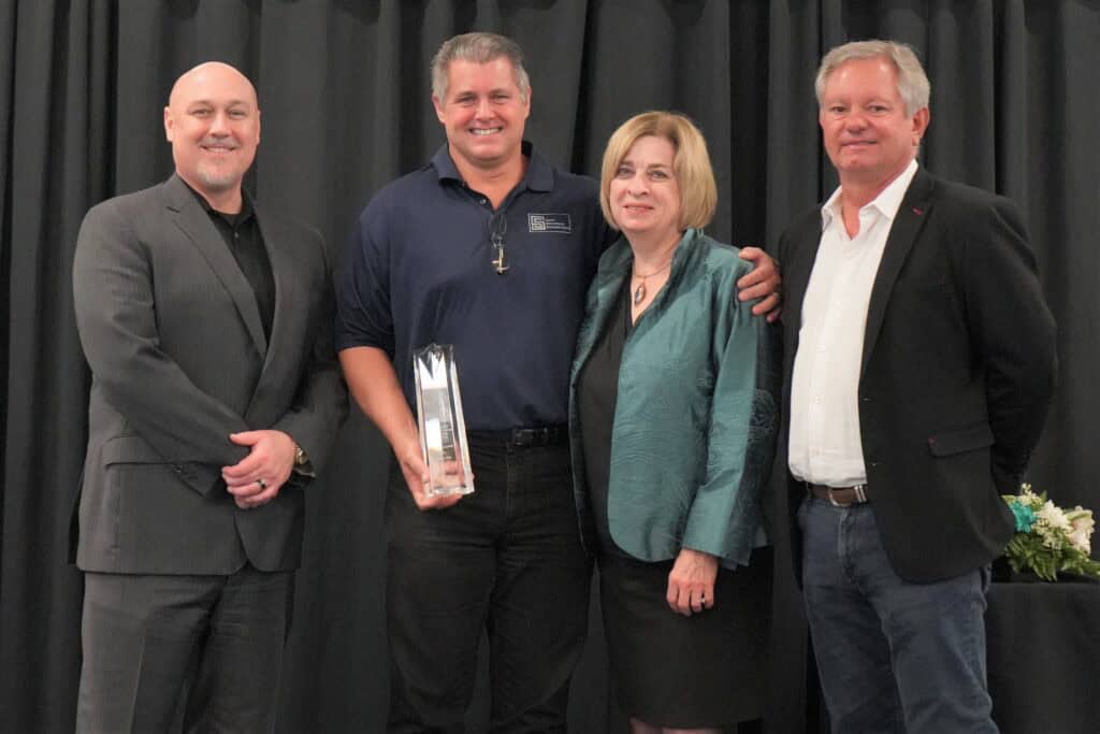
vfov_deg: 28.1
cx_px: 550
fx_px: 1467
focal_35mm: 48
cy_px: 367
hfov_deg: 41.1
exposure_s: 1/160
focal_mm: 48
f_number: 4.5
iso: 10000
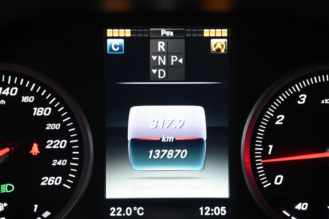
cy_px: 110
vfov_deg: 13.0
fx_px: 959
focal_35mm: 105
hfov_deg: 19.5
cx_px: 164
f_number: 4
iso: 2000
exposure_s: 1/40
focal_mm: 105
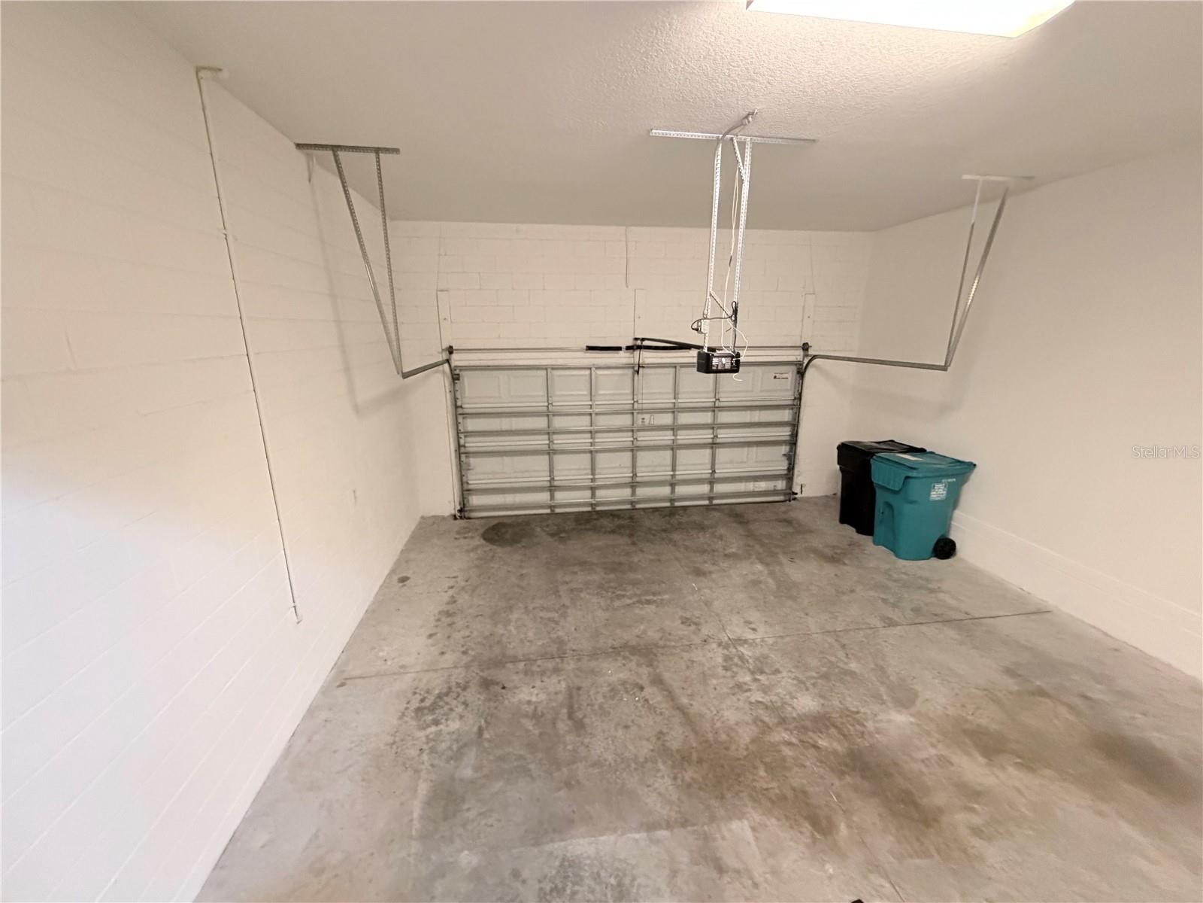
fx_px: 487
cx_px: 602
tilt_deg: -13.4
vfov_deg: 85.7
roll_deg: +0.0
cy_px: 452
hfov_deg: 102.1
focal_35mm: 14
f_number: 2.2
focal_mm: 2.22
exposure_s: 1/60
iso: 800
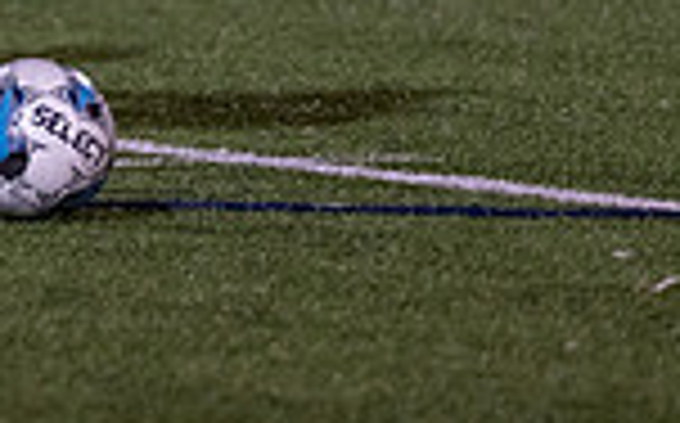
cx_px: -262
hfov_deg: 2.0
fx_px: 19233
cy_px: -538
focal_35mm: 1039
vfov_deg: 1.3
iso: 2500
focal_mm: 200
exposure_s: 1/1000
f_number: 2.8
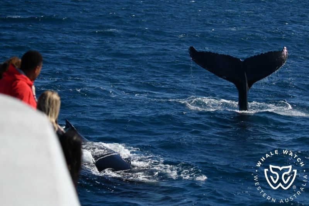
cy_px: 103
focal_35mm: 95
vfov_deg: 14.4
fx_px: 815
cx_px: 154
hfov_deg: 21.5
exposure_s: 1/8000
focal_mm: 95
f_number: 5
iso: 500
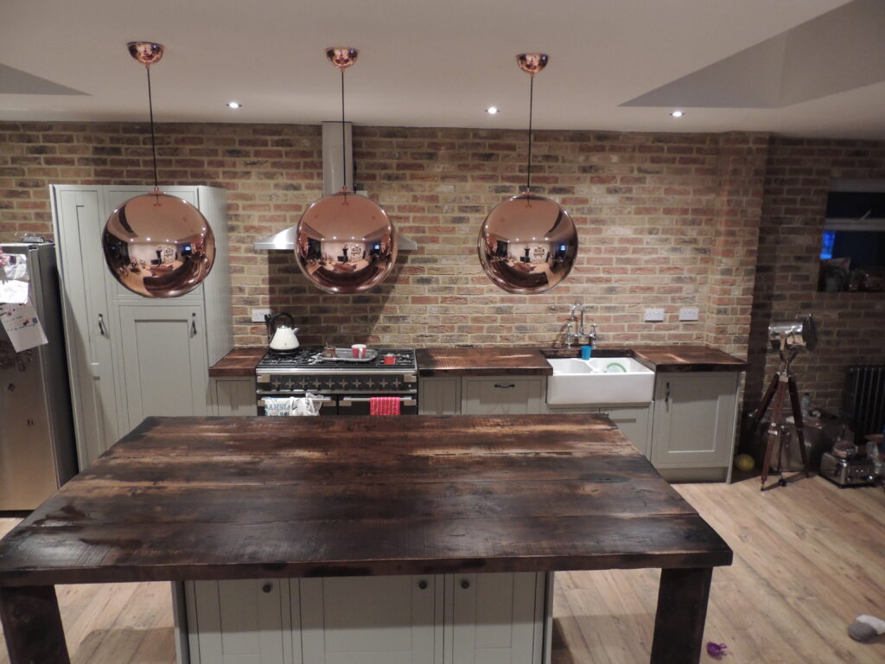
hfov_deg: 71.6
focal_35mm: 24
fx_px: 614
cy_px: 332
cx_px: 442
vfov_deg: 56.8
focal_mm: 4.3
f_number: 3
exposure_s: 1/10
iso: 400
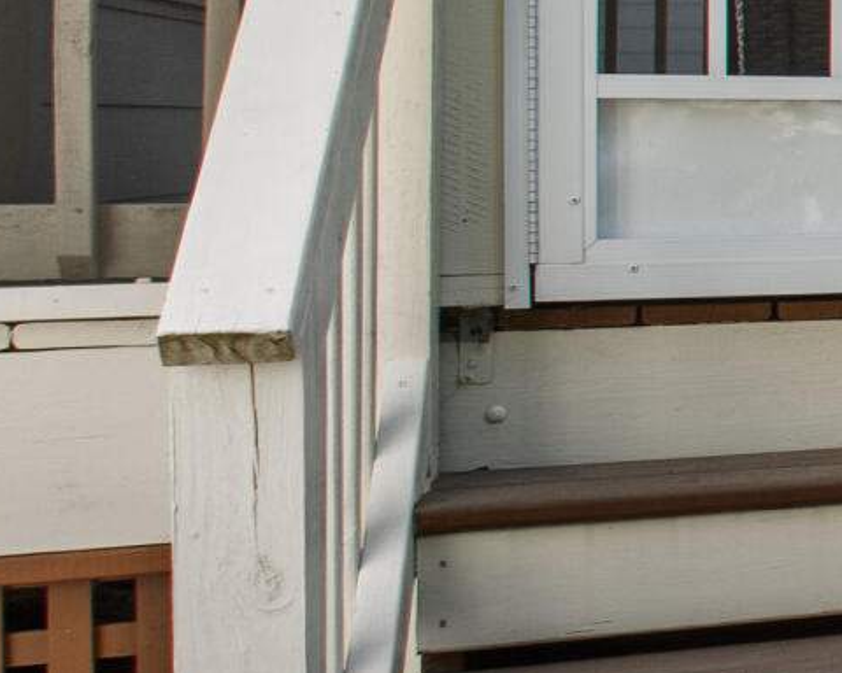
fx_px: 2193
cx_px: 2356
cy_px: 95
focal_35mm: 88
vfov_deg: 17.3
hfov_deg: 12.4
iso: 100
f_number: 8
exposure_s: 1/30
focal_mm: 10
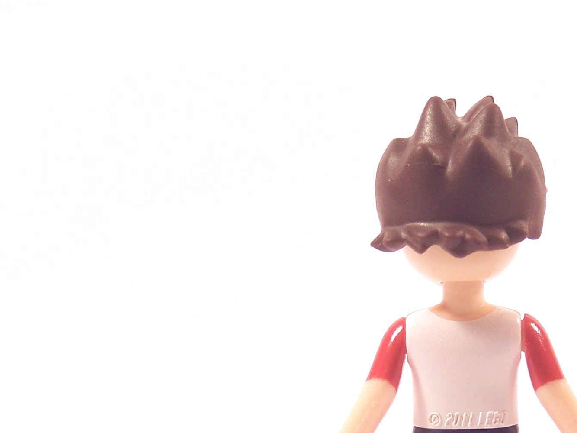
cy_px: 407
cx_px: 473
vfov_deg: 6.6
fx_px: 3766
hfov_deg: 8.7
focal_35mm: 226
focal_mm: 19.4
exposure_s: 1/15
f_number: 3.2
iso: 100
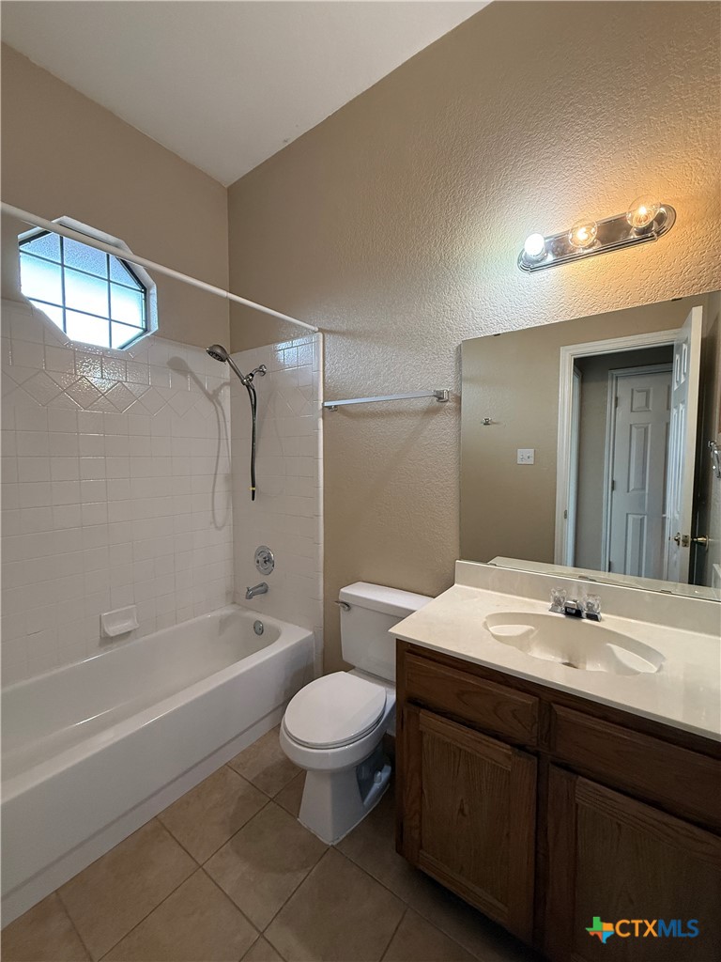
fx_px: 389
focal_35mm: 14
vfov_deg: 102.1
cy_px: 481
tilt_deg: -2.7
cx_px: 360
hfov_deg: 85.7
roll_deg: -0.5
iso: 320
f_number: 2.2
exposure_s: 1/120
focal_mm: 2.22
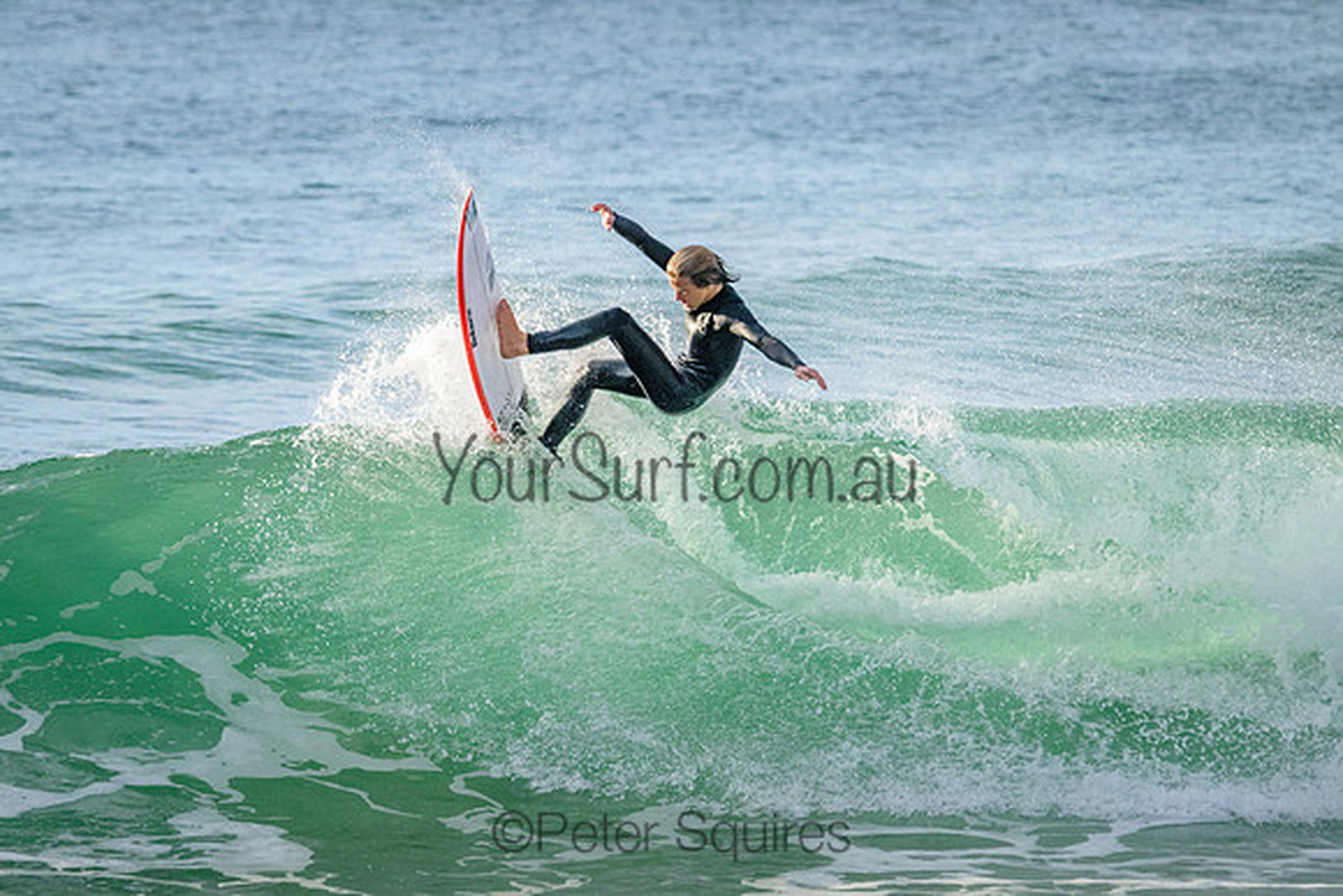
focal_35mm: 490
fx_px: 18283
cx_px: 672
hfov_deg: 4.2
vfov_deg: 2.8
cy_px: 448
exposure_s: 1/1250
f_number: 11
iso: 5000
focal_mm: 490
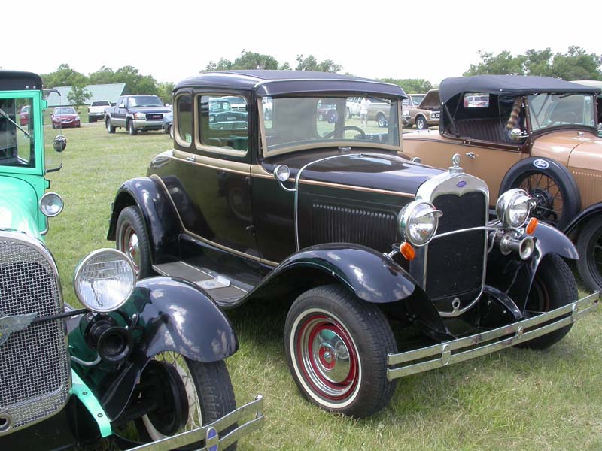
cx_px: 301
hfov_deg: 49.0
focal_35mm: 38
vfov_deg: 37.7
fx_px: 661
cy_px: 226
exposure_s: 1/158
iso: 100
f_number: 5.3
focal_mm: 7.85
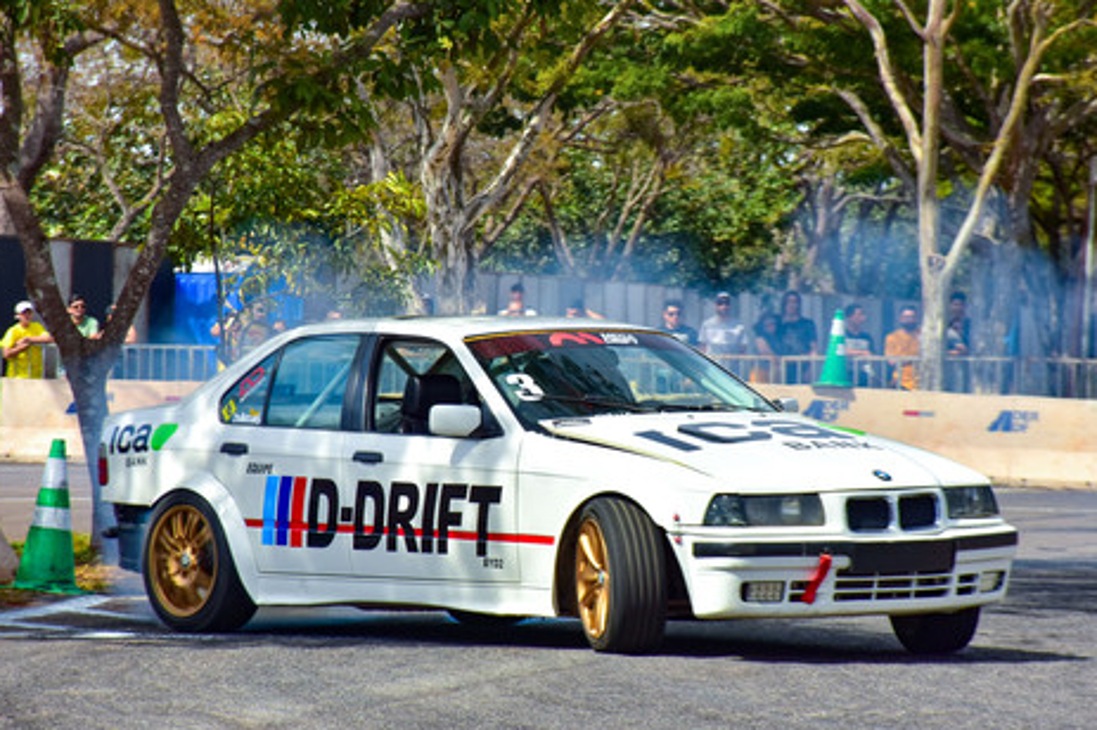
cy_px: 359
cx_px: 578
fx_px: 6912
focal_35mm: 227
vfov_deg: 6.0
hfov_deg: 9.1
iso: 160
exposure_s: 1/200
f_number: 8
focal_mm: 140
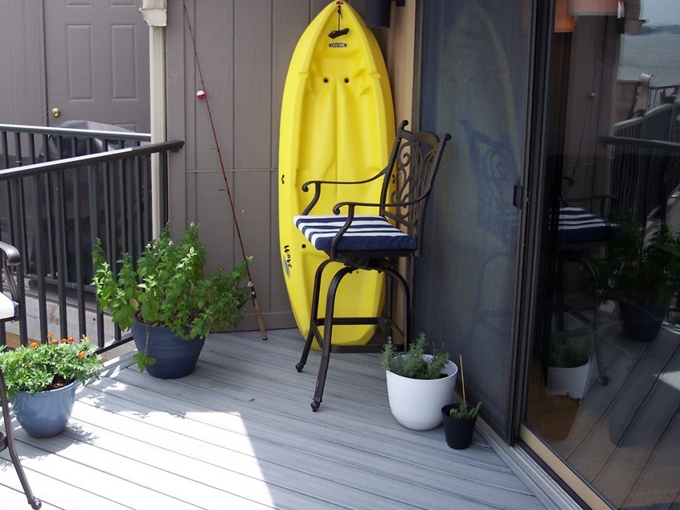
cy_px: 224
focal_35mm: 46
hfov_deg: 41.1
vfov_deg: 31.5
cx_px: 281
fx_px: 903
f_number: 2.8
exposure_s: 1/700
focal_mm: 8
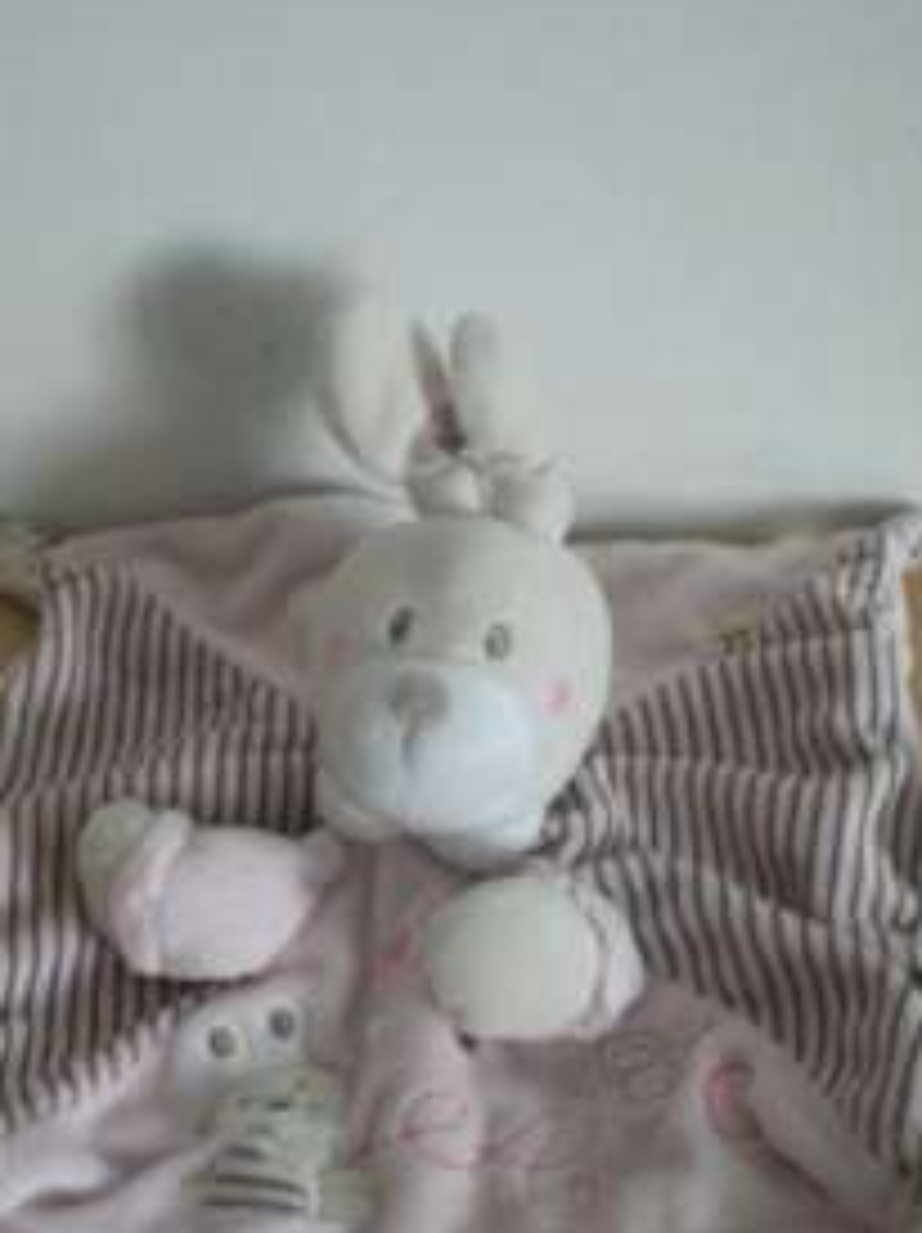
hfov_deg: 27.0
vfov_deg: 35.4
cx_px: 405
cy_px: 752
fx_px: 1921
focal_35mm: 54
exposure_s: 1/30.4
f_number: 3.1
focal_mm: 6.3
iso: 200
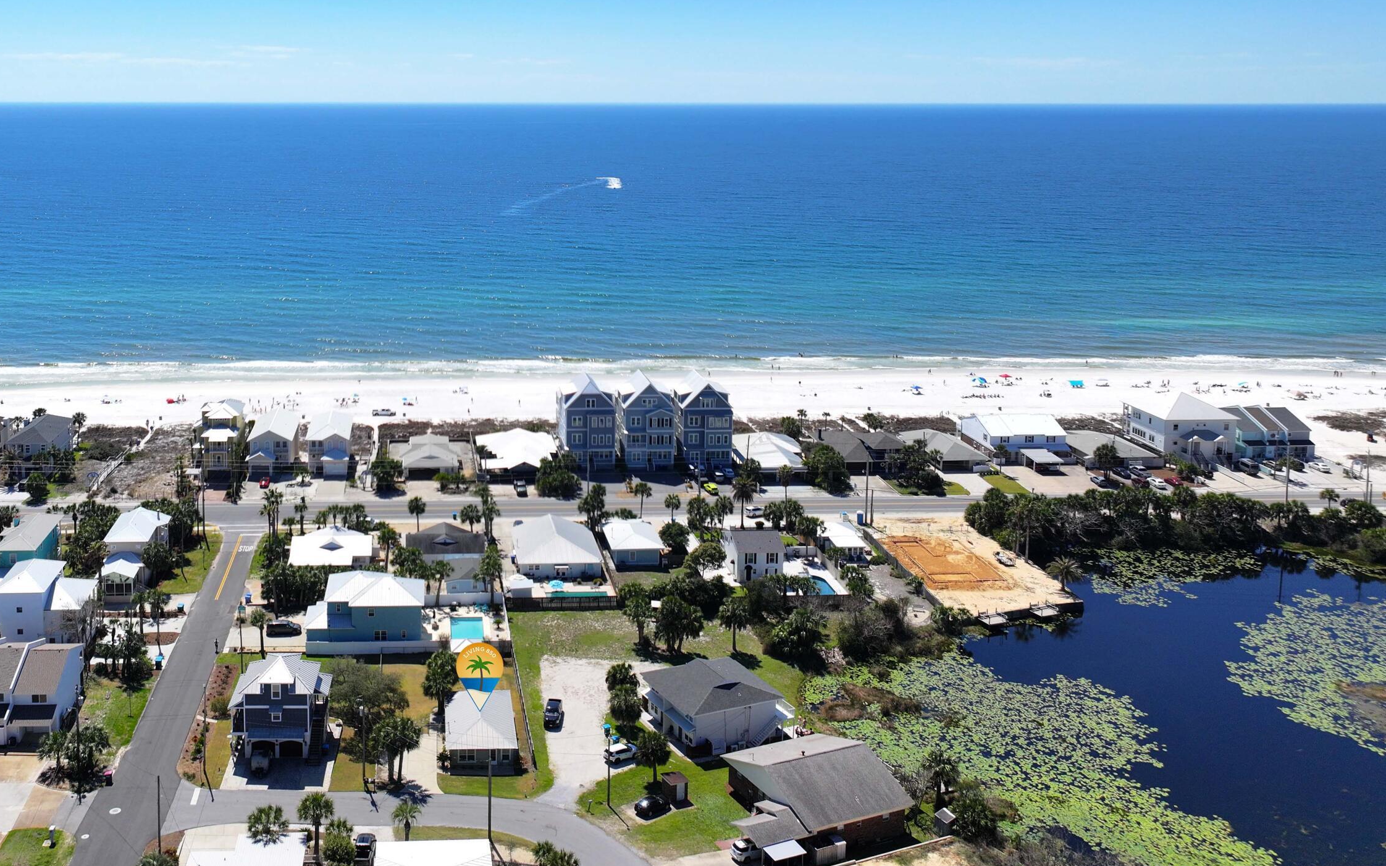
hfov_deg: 55.5
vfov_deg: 36.6
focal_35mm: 34
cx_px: 464
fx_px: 1284
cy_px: 242
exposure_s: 1/2500
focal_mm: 12.29
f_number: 2.8
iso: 110
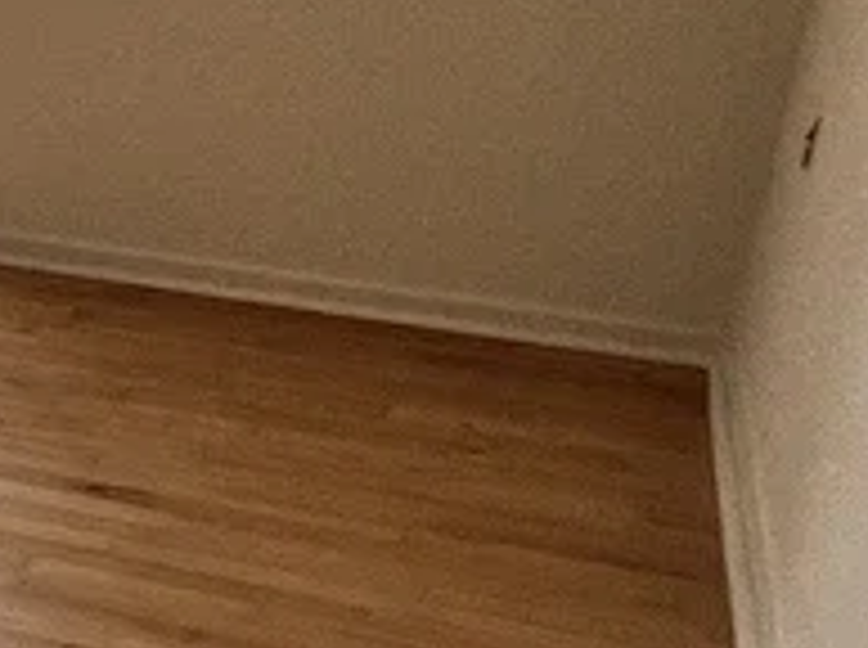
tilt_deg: -17.8
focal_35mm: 81
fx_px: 2027
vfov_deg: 18.1
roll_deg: +1.9
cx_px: -1210
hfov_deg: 14.9
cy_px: 270
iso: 32
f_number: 1.8
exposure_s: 1/99
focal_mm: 1.57
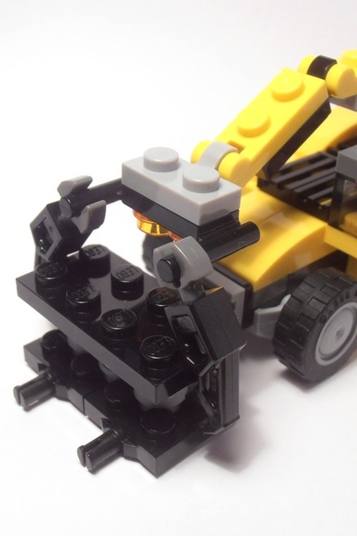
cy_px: 269
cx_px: 189
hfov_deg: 26.0
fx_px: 773
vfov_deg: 38.2
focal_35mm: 52
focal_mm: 6.61
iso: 80
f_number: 3.9
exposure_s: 1/40
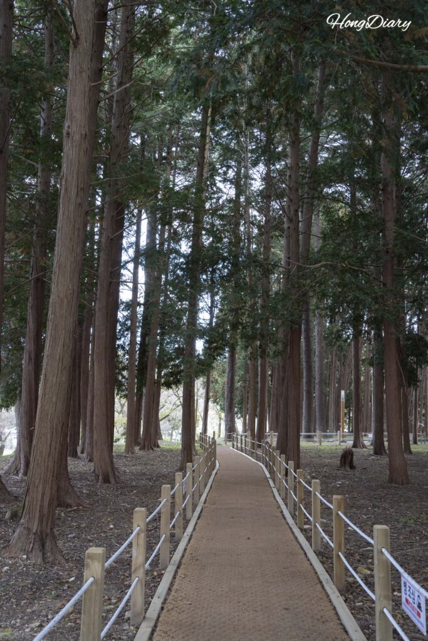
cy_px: 320
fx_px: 624
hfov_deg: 37.9
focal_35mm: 35
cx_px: 214
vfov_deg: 54.4
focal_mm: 35
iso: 2000
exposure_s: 1/160
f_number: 4.5
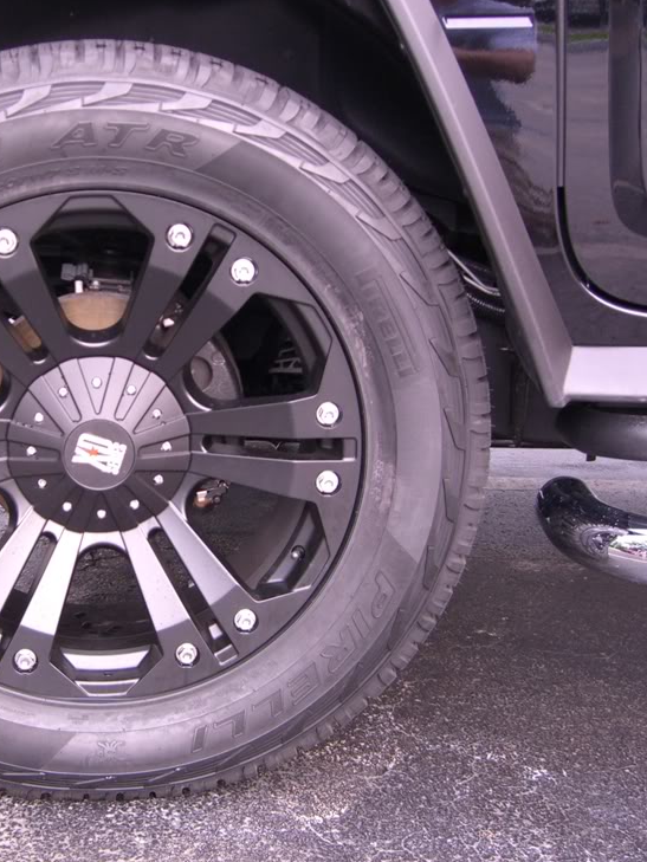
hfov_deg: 27.9
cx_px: 109
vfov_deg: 37.5
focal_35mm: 51
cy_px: 430
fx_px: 1271
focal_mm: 7.9
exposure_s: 1/60
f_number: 2.8
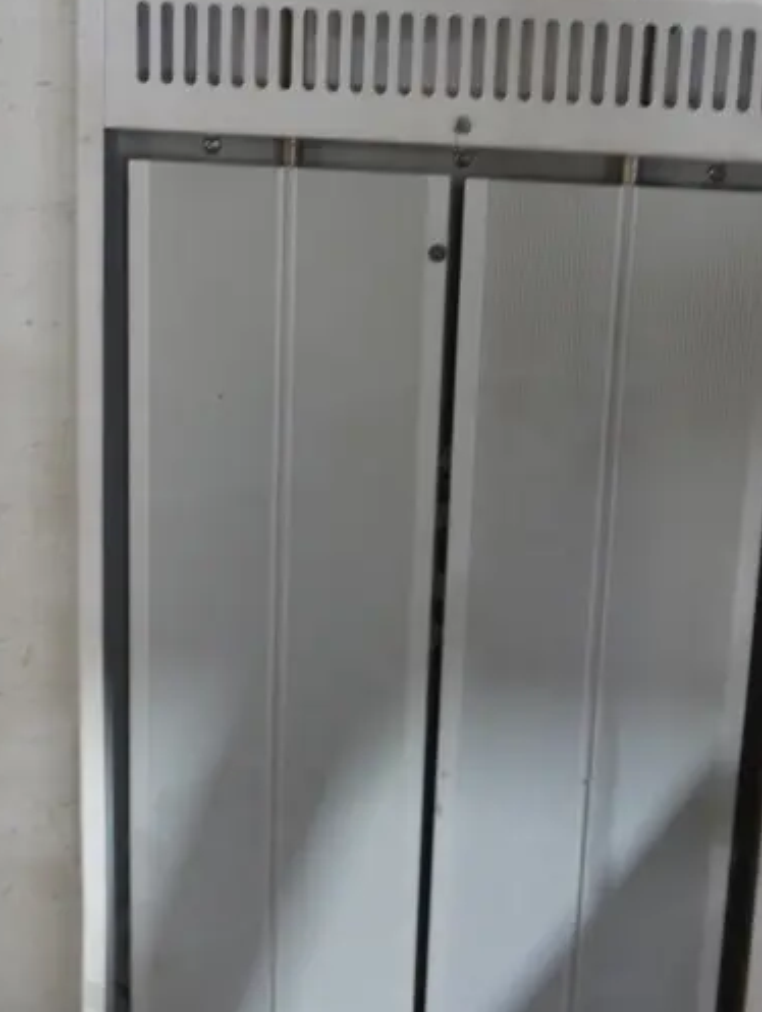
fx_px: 2050
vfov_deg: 27.7
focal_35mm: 70
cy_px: 621
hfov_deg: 21.1
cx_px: 396
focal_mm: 17
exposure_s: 1/60
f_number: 4
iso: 1250
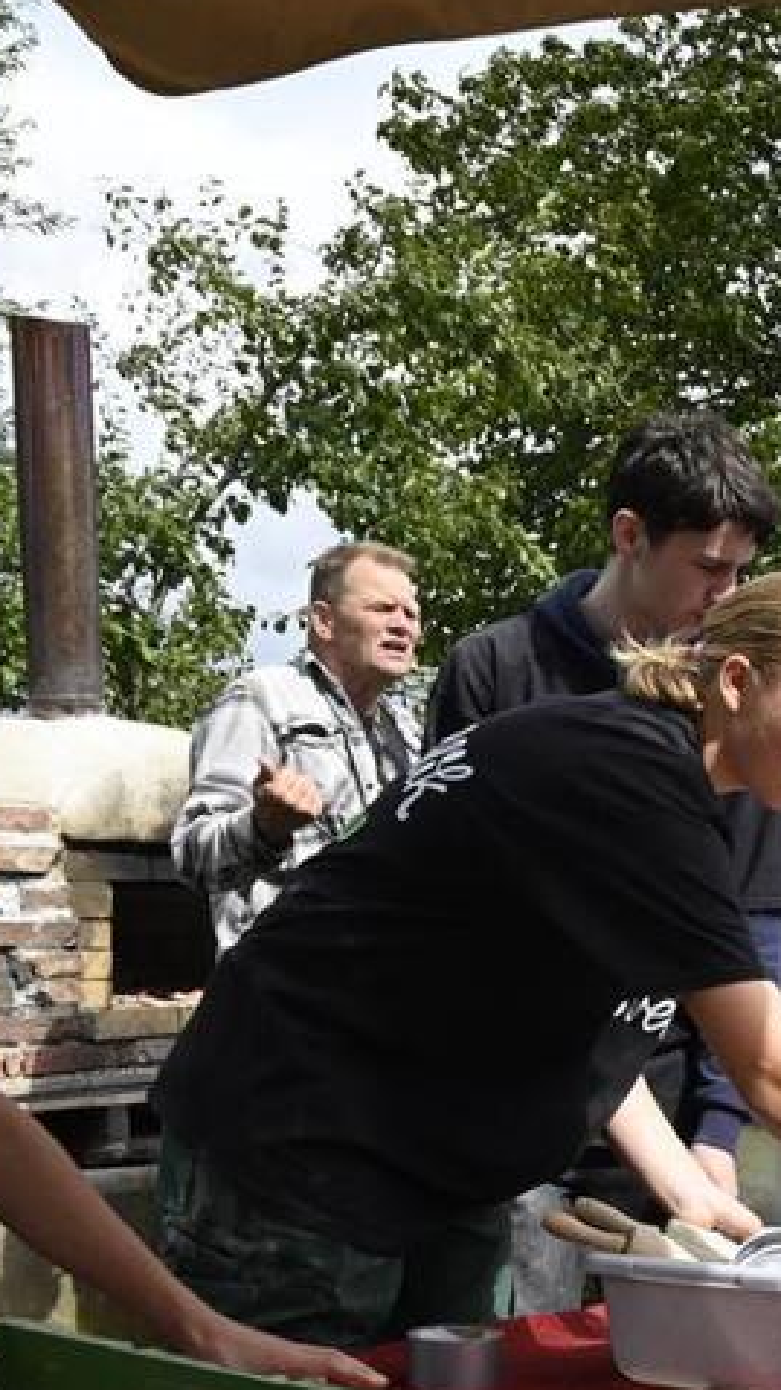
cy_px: 921
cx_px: 935
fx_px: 1917
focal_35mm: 52
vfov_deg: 39.4
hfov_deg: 21.4
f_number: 10
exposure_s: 1/400
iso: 400
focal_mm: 24
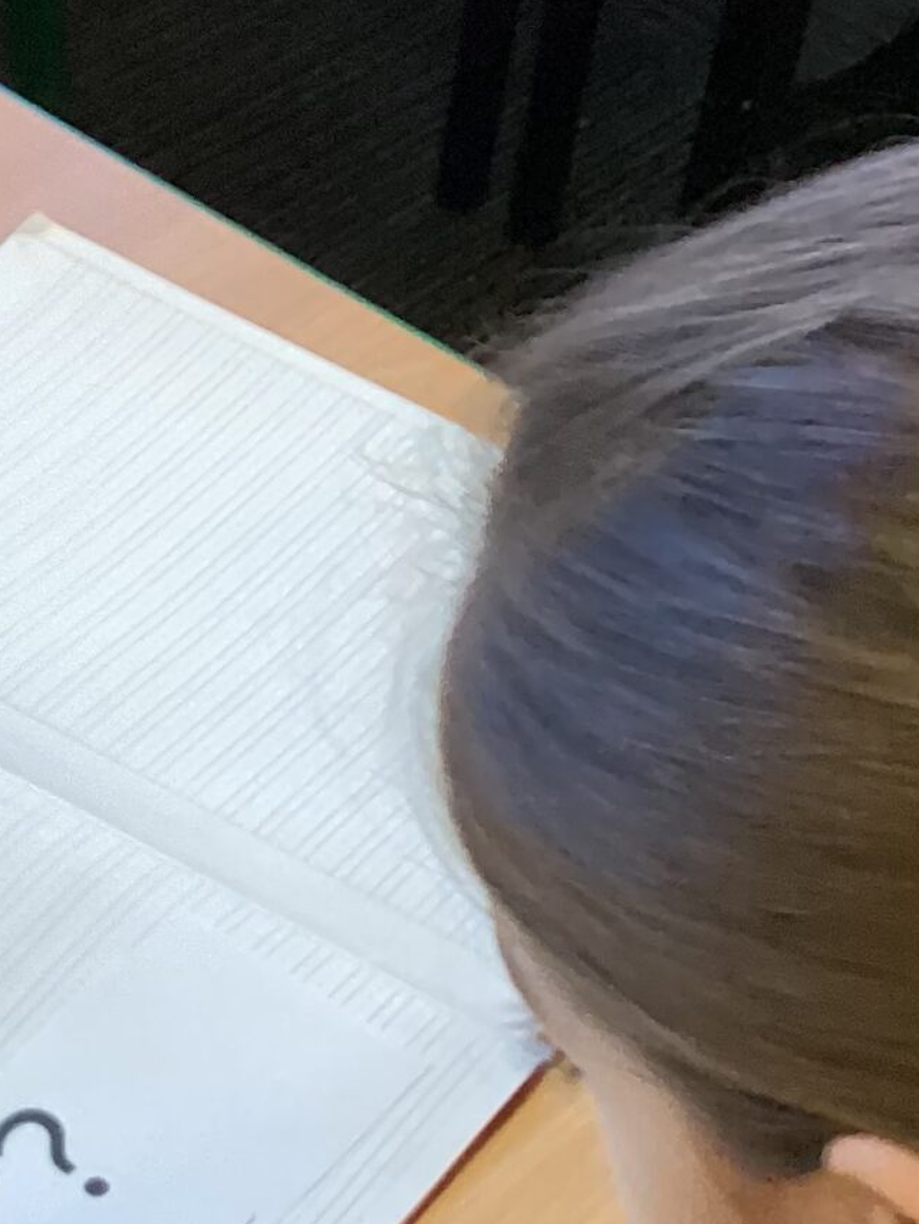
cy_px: 1359
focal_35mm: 93
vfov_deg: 20.1
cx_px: 200
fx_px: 3291
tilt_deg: -51.1
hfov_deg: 15.8
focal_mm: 3.3
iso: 200
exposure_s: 1/50
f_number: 2.4
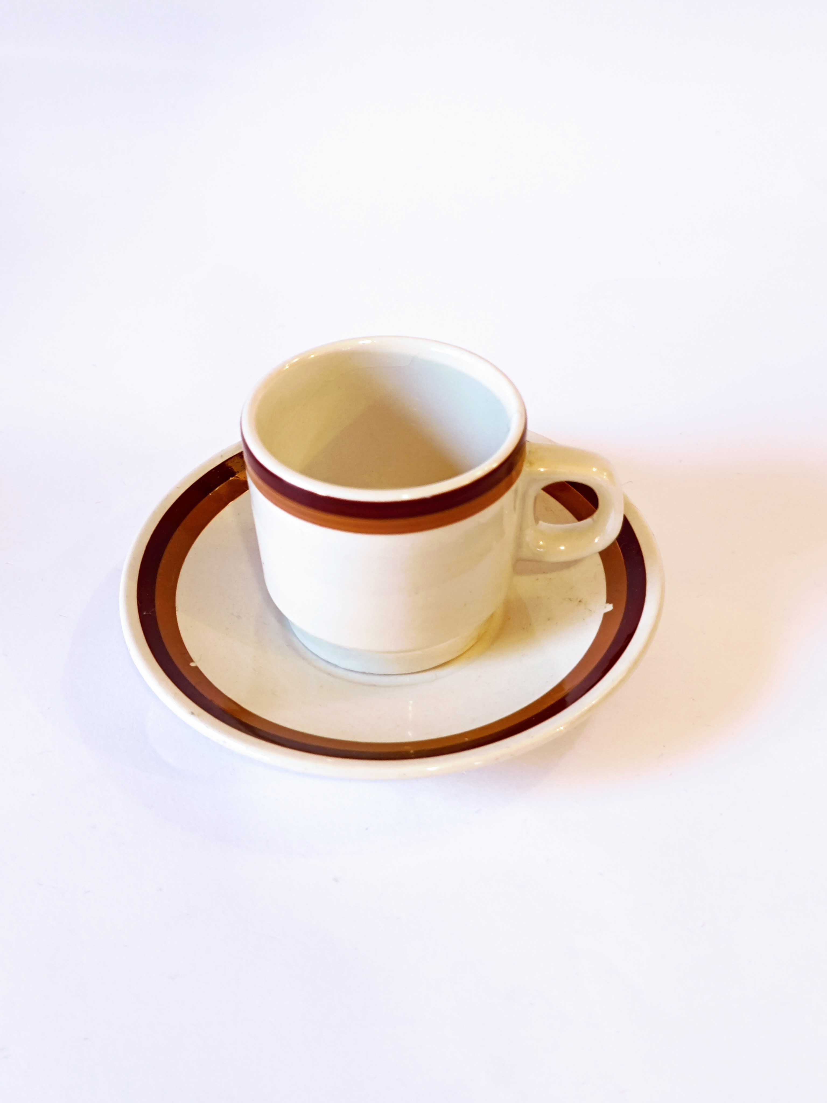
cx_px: 414
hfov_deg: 56.8
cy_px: 552
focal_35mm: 24
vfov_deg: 71.6
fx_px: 765
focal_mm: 5.59
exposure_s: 1/33.3
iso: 512
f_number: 1.88
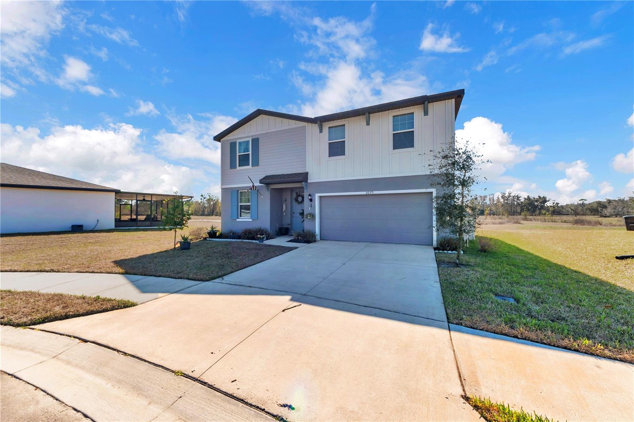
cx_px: 317
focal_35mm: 13
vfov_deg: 86.5
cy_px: 211
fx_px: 224
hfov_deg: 109.4
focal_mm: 8.5
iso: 100
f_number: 10
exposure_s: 1/200
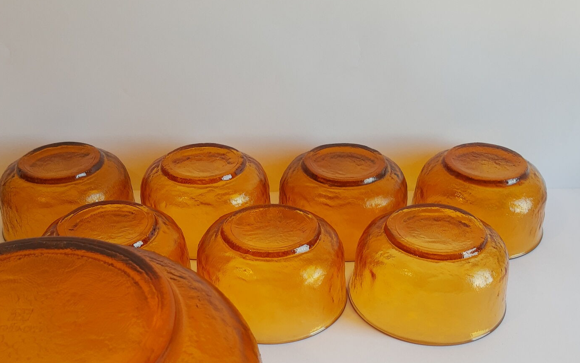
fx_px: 632
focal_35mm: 40
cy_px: 277
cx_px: 278
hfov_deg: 49.3
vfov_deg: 31.4
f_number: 1.8
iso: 54
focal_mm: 3.95
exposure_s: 1/50
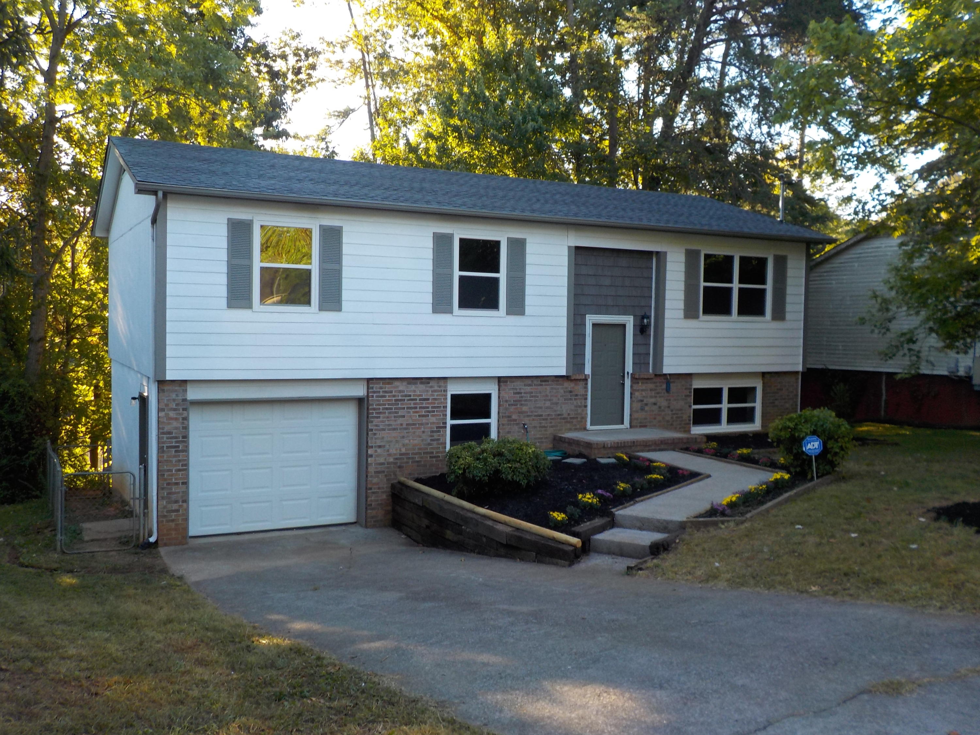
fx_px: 849
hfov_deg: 60.0
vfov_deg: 46.8
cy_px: 368
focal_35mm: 30
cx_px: 490
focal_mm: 4.1
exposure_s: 1/125
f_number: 3.3
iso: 125
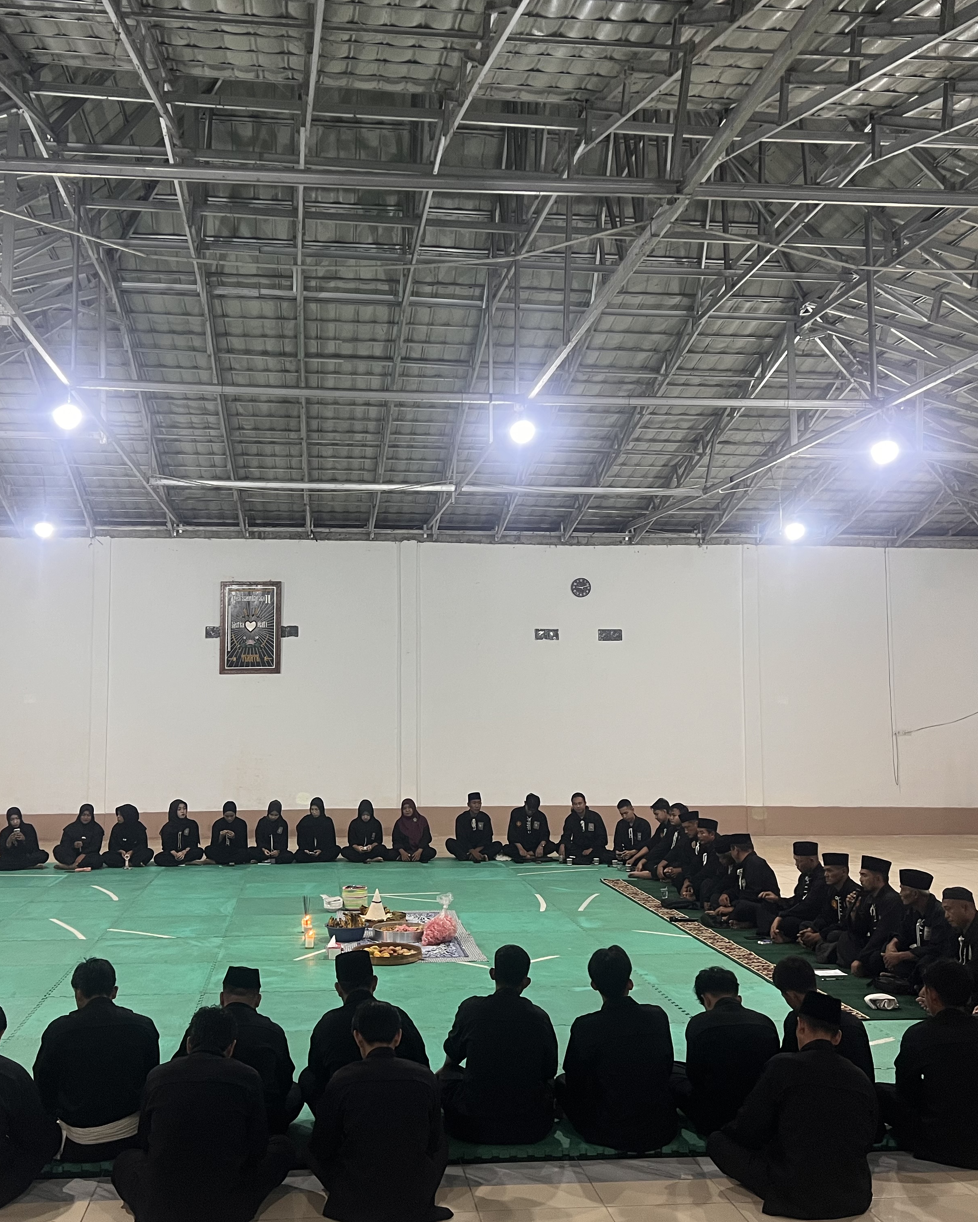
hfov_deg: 43.3
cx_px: 427
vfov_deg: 52.8
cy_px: 612
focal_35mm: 34
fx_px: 1230
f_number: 1.5
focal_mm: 5.7
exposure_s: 1/50
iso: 160
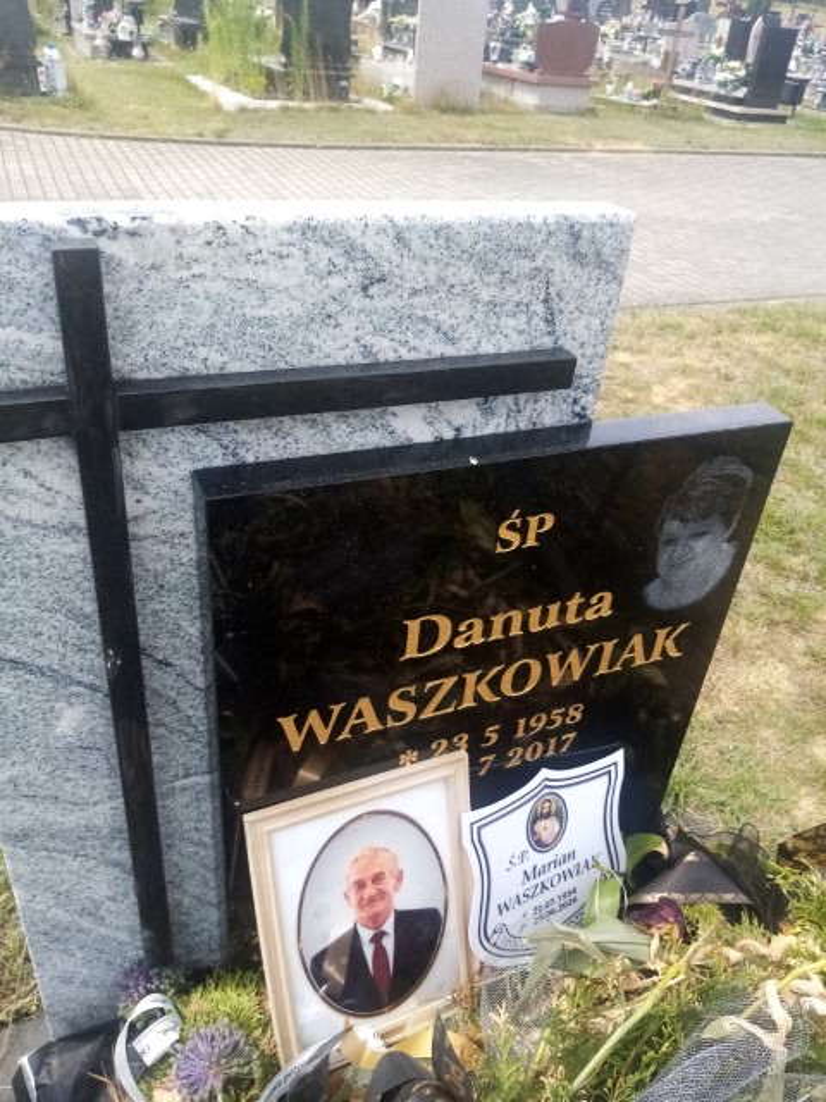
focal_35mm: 26
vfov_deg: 67.3
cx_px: 413
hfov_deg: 53.1
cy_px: 551
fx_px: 827
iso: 109
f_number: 1.8
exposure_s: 1/551
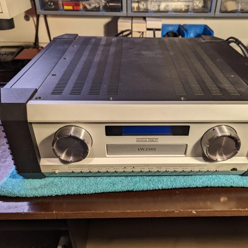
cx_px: 143
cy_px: 126
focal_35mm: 29
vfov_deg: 55.6
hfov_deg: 55.4
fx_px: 235
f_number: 1.85
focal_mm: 6.81
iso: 69
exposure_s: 1/50
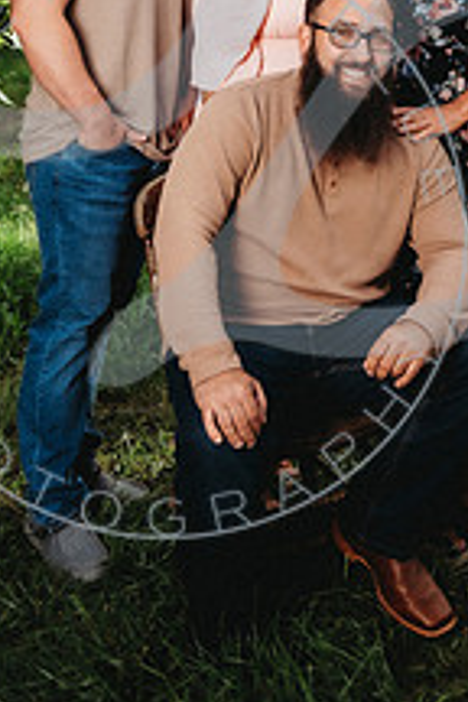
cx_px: 312
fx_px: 1423
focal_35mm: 73
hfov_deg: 18.6
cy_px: -10
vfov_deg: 26.2
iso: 50
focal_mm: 35
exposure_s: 1/200
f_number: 2.8
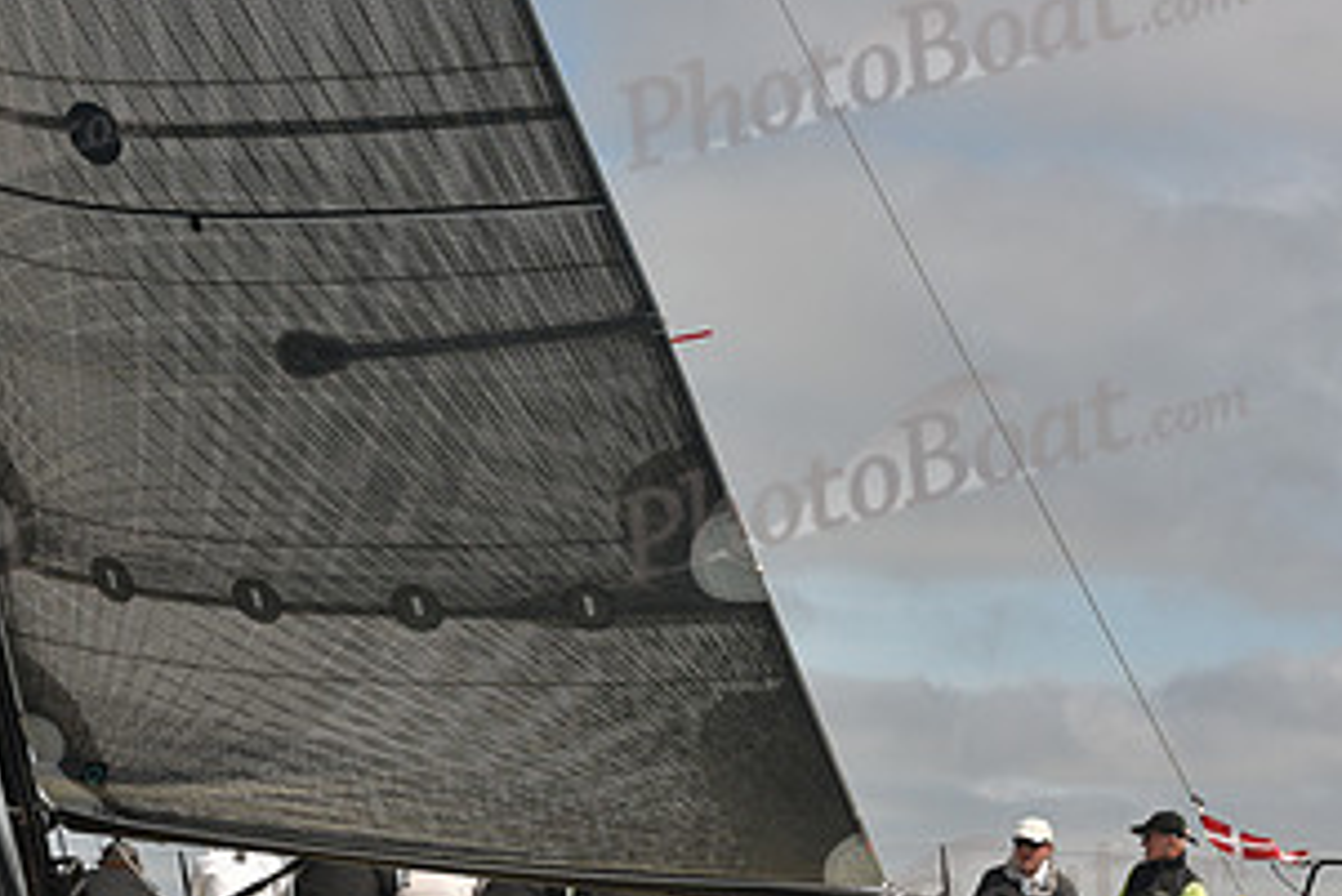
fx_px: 5035
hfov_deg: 15.1
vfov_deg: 10.1
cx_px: 392
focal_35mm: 135
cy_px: 760
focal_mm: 70
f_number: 5.6
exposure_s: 1/1250
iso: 320
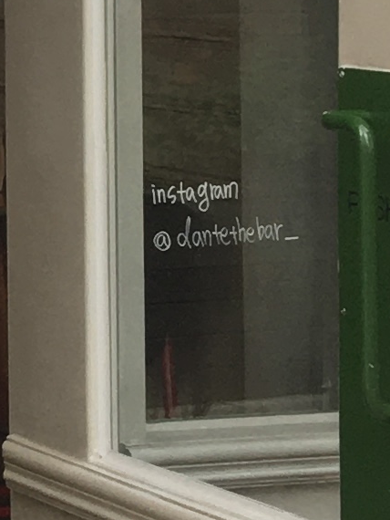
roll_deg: -0.8
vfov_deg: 9.5
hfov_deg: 6.7
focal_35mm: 205
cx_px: -674
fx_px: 3077
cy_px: -172
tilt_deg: +0.8
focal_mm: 4.15
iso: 32
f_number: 2.2
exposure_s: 1/120
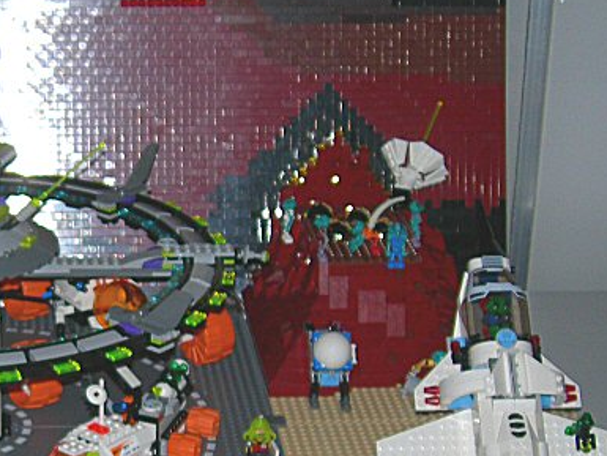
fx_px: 1772
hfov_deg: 19.0
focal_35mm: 101
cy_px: 333
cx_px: 36
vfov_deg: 14.6
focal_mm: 7.8
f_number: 2.8
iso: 50
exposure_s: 1/60.1
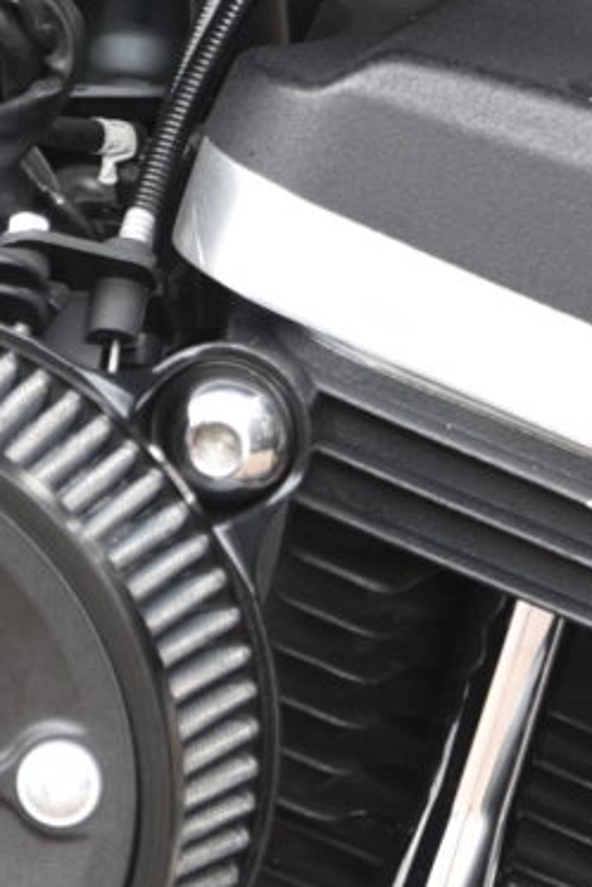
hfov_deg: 2.8
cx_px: 1062
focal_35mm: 481
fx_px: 11853
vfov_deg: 4.3
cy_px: 459
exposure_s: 1/50
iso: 100
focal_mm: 70
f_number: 2.8
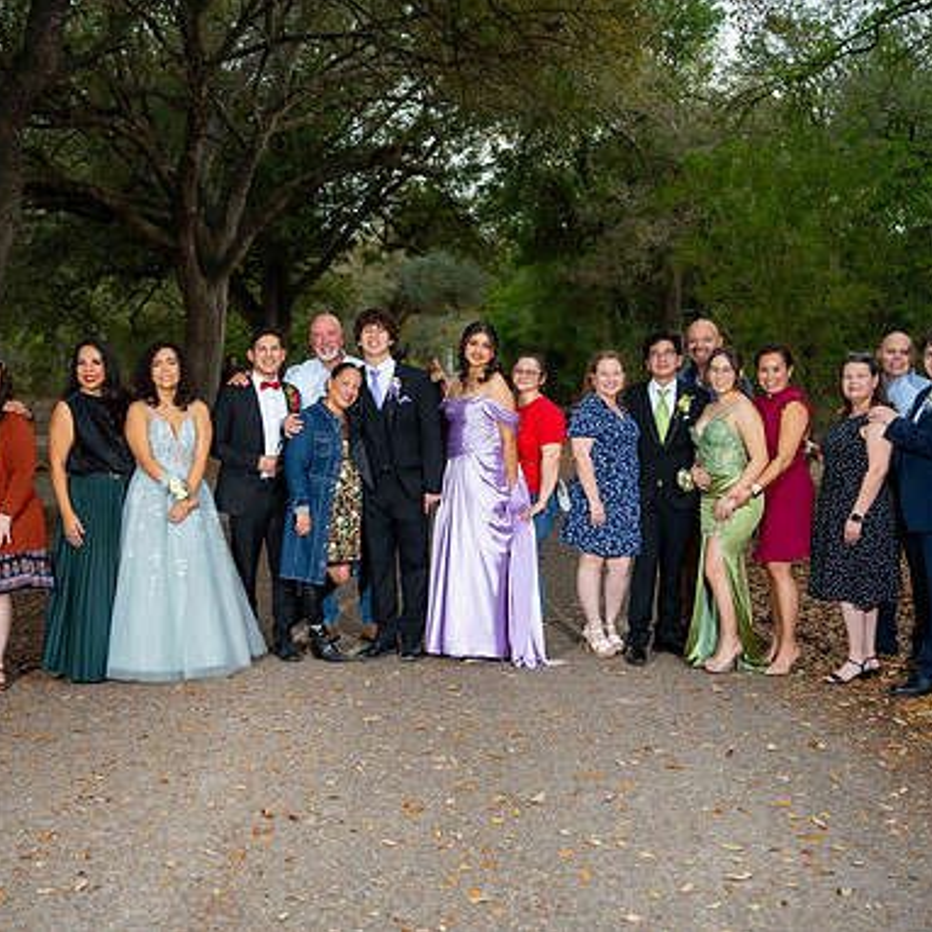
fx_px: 1371
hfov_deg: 37.4
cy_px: 464
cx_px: 367
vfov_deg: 37.6
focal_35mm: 45
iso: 200
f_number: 2.2
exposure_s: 1/200
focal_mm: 35
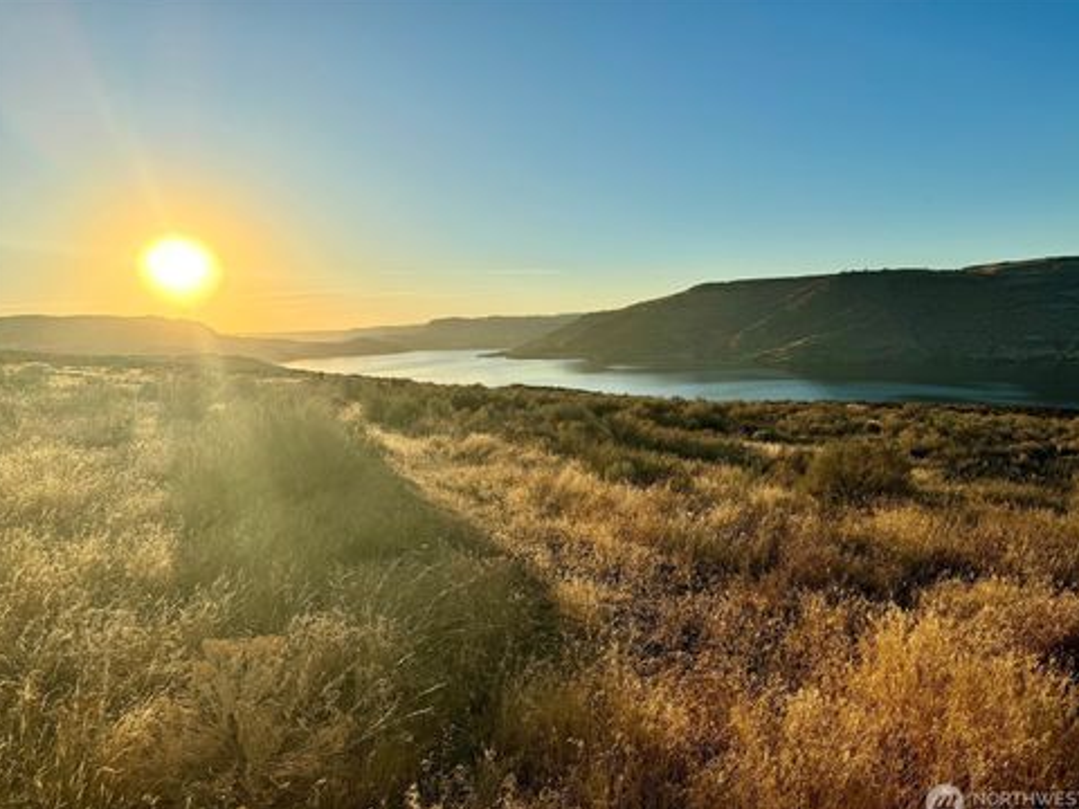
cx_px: 546
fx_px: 779
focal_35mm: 25
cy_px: 410
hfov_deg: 69.4
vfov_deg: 54.9
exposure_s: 1/5348
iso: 80
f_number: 1.78
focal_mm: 6.76
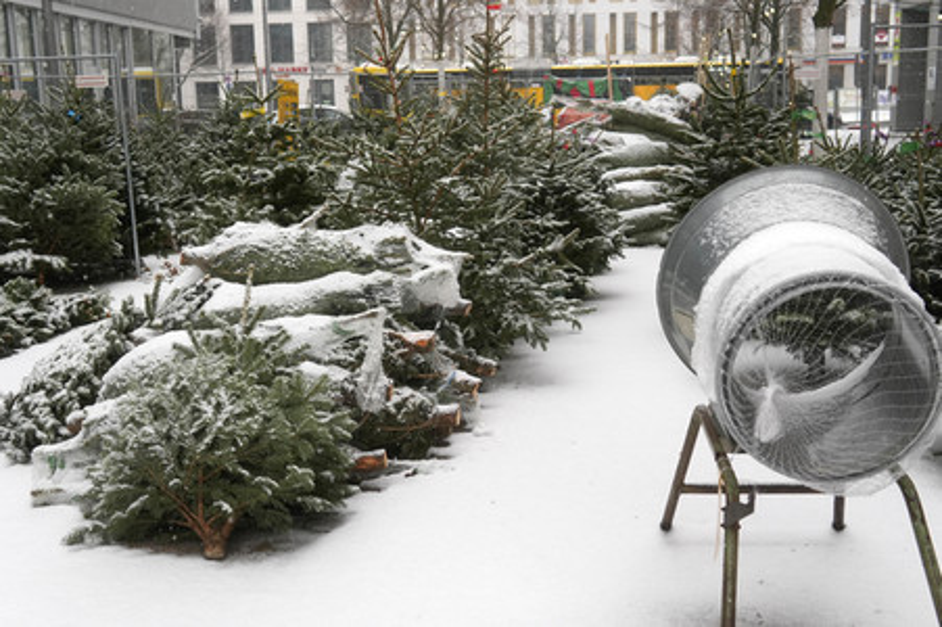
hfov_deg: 43.6
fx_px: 1177
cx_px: 471
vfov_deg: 29.8
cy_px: 314
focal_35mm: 45
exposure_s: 1/320
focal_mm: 30
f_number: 4.5
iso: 640
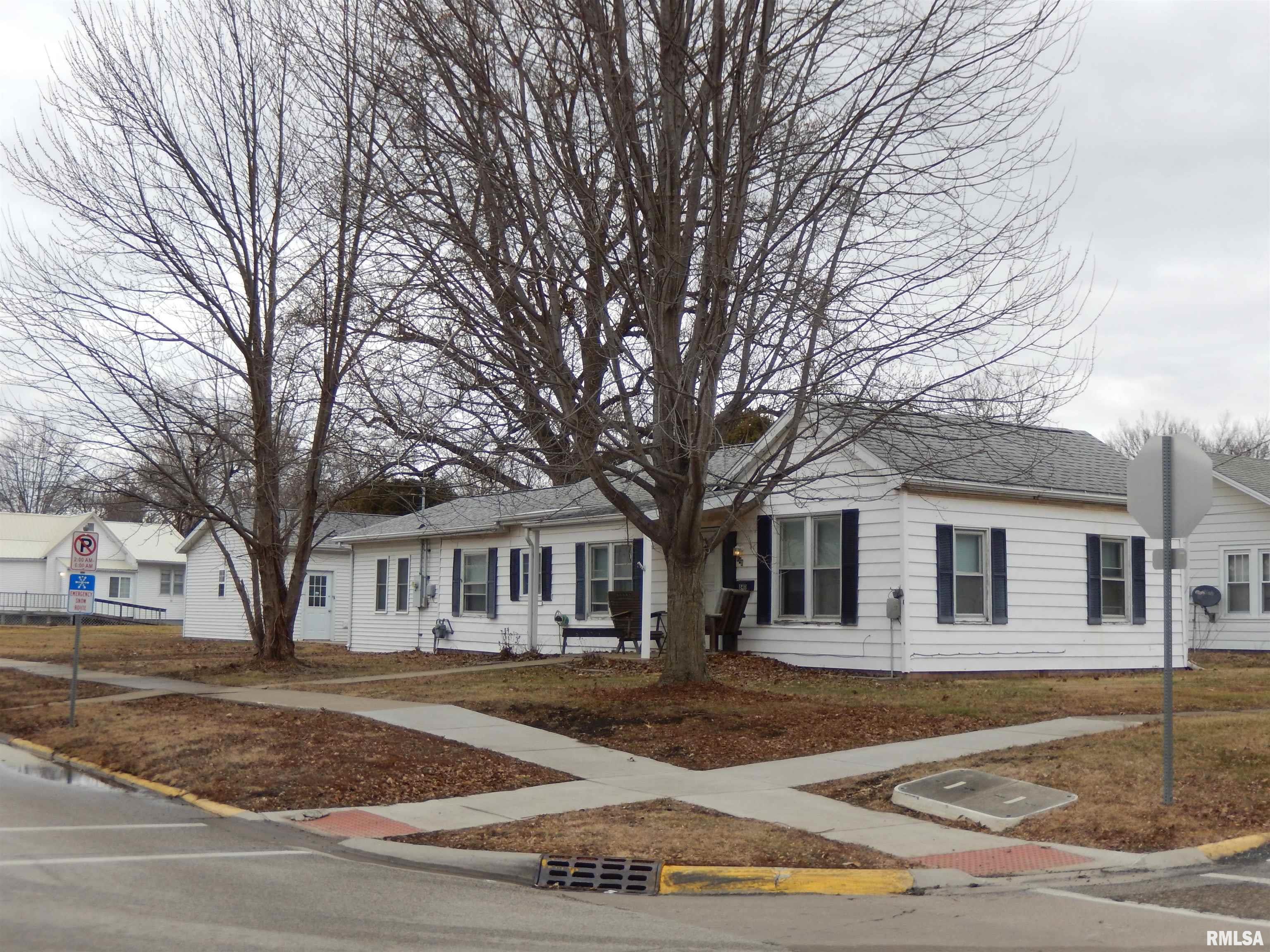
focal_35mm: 45
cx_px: 635
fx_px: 1651
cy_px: 476
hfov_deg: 42.1
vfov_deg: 32.2
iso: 125
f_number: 4.3
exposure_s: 1/200
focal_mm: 8.1
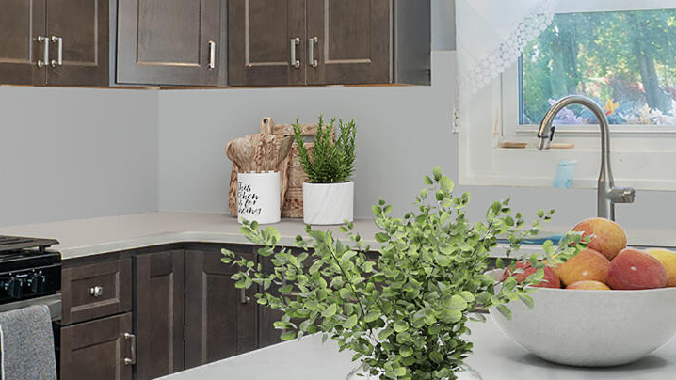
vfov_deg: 17.1
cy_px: 87
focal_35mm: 70
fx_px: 1255
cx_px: 195
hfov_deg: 29.8
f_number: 8
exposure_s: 1/25
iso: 400
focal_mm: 16
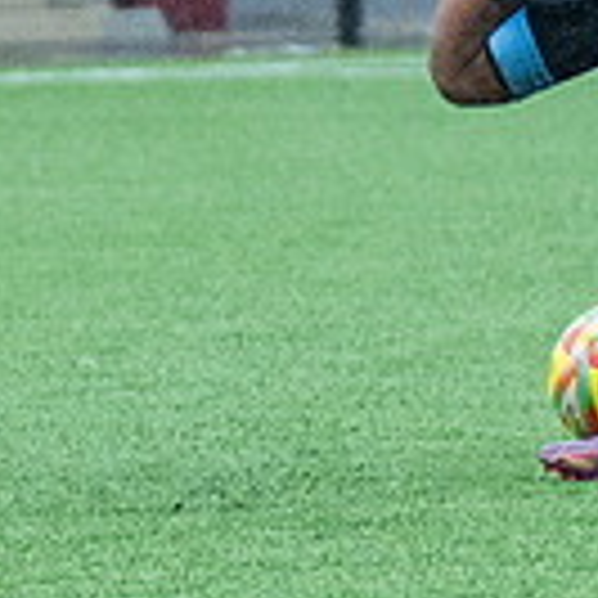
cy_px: 385
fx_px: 24001
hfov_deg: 1.4
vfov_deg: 1.4
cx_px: 459
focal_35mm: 1228
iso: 1000
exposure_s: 1/1600
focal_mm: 130
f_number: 4
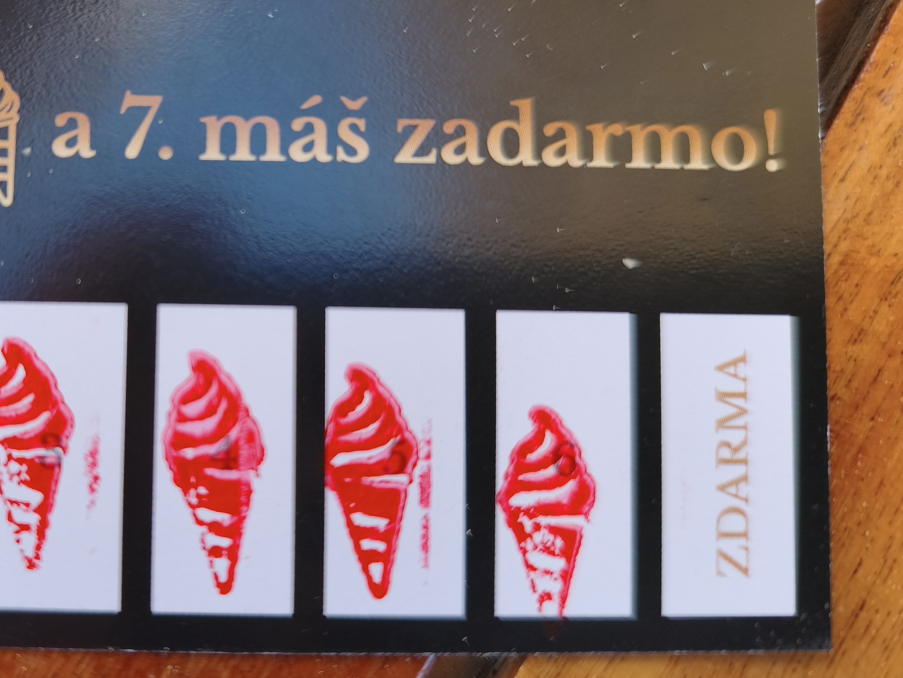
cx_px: 225
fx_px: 913
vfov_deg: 40.6
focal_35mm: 35
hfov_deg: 50.4
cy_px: 302
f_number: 1.62
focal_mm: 6.45
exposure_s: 1/268
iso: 50
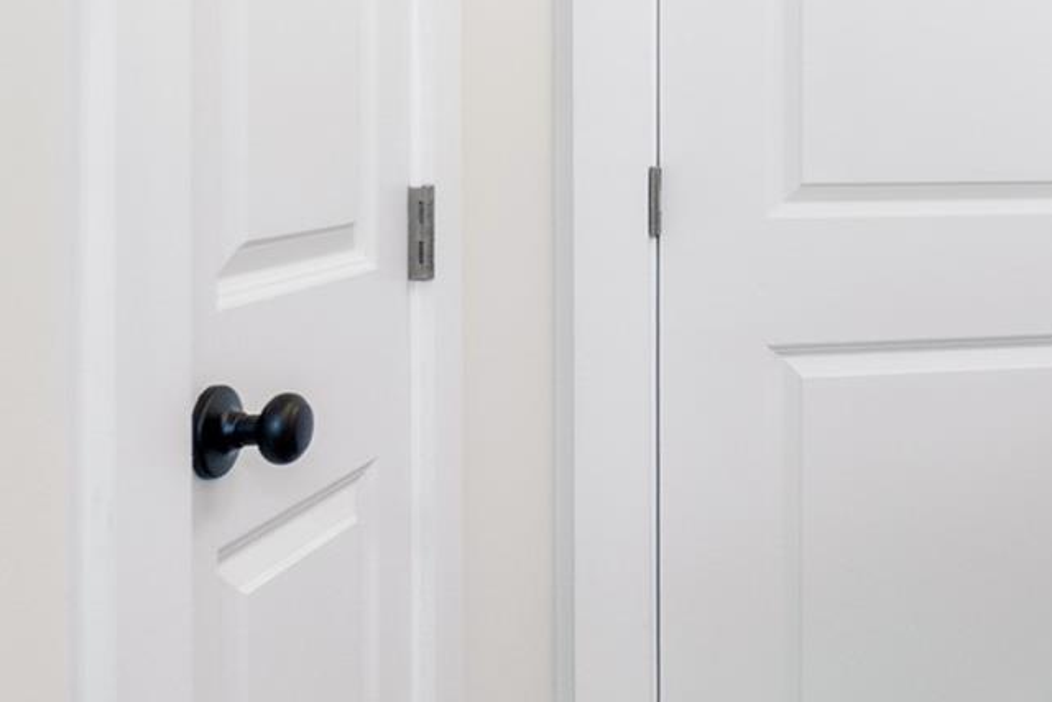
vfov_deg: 27.7
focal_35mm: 48
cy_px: 169
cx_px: 1432
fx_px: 1403
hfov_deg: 30.4
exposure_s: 1/30
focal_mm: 10
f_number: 7.1
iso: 500
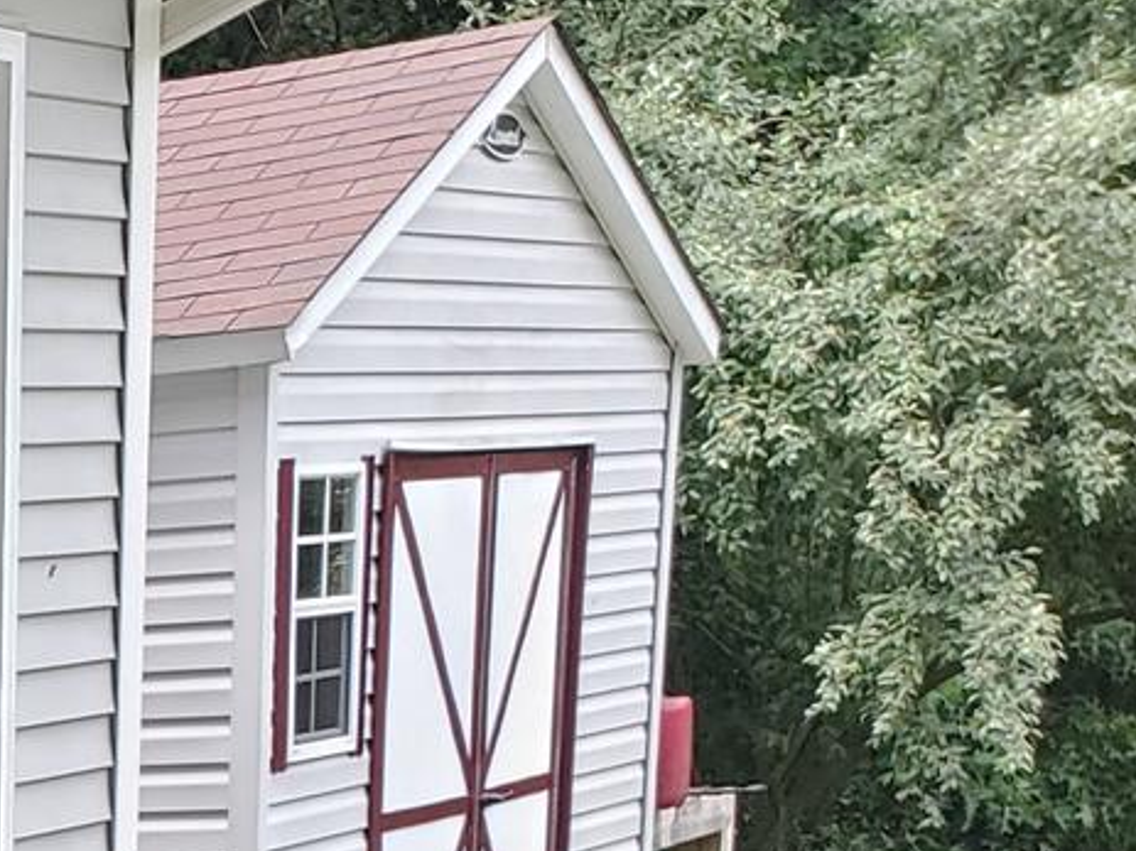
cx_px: -1293
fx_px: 3773
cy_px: 1670
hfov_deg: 13.9
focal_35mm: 115
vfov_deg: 11.6
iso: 50
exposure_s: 1/218
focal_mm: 4.3
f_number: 2.4
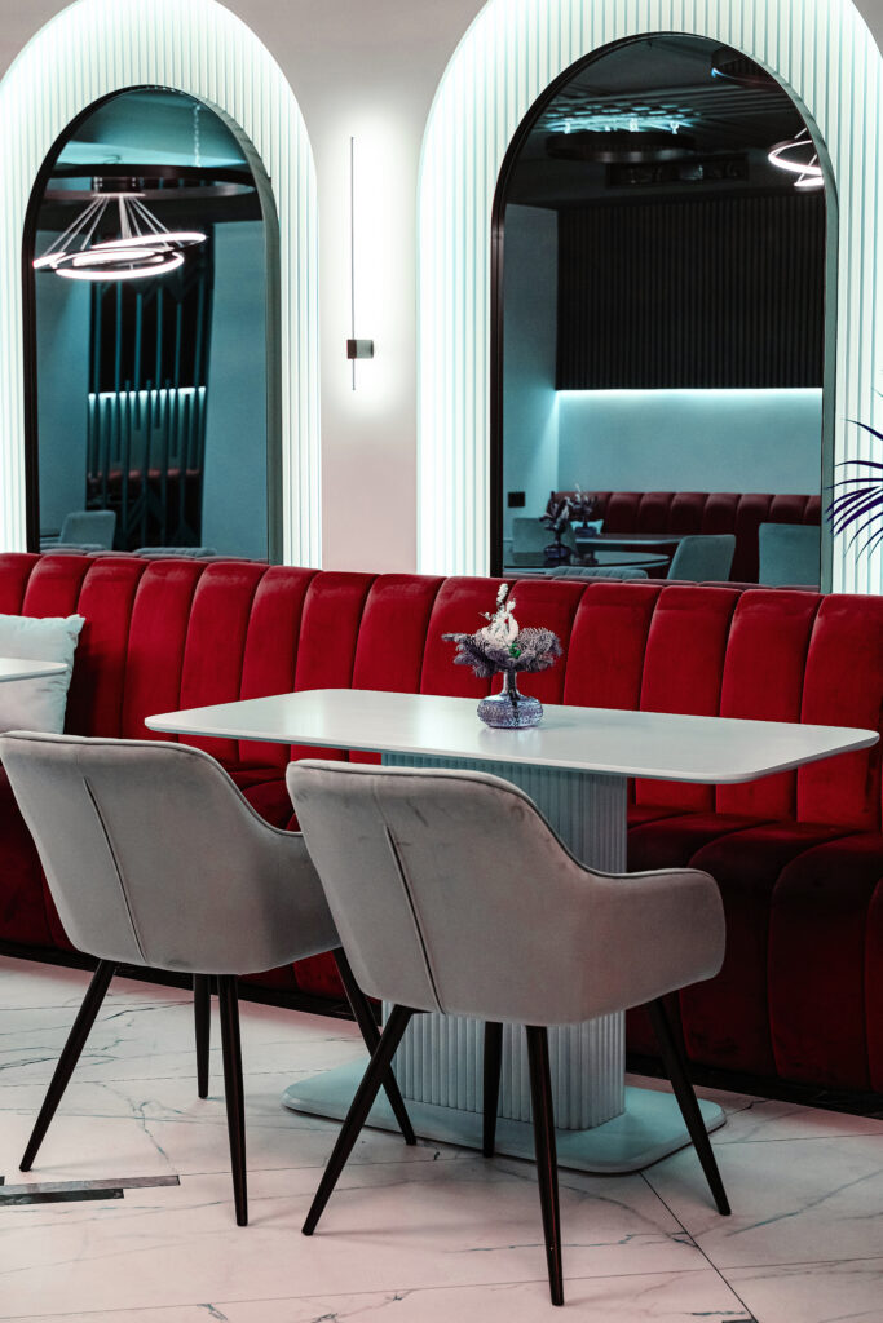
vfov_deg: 33.4
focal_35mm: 60
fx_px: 2207
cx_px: 442
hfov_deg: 22.6
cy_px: 662
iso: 800
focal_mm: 60
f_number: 5.6
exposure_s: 1/80
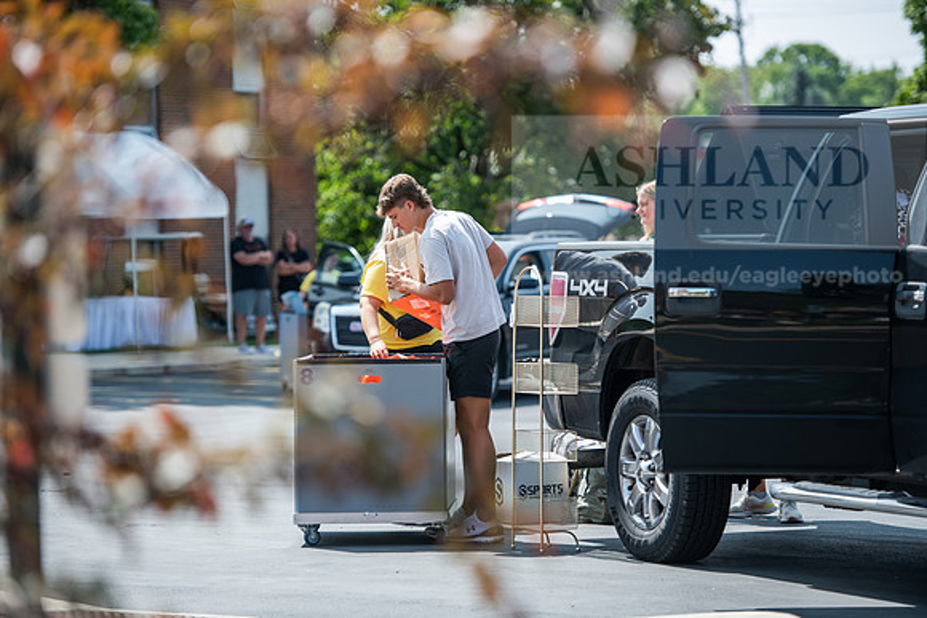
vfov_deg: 10.2
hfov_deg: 15.2
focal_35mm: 135
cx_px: 464
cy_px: 309
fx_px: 3477
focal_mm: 135
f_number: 3.2
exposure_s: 1/400
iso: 80
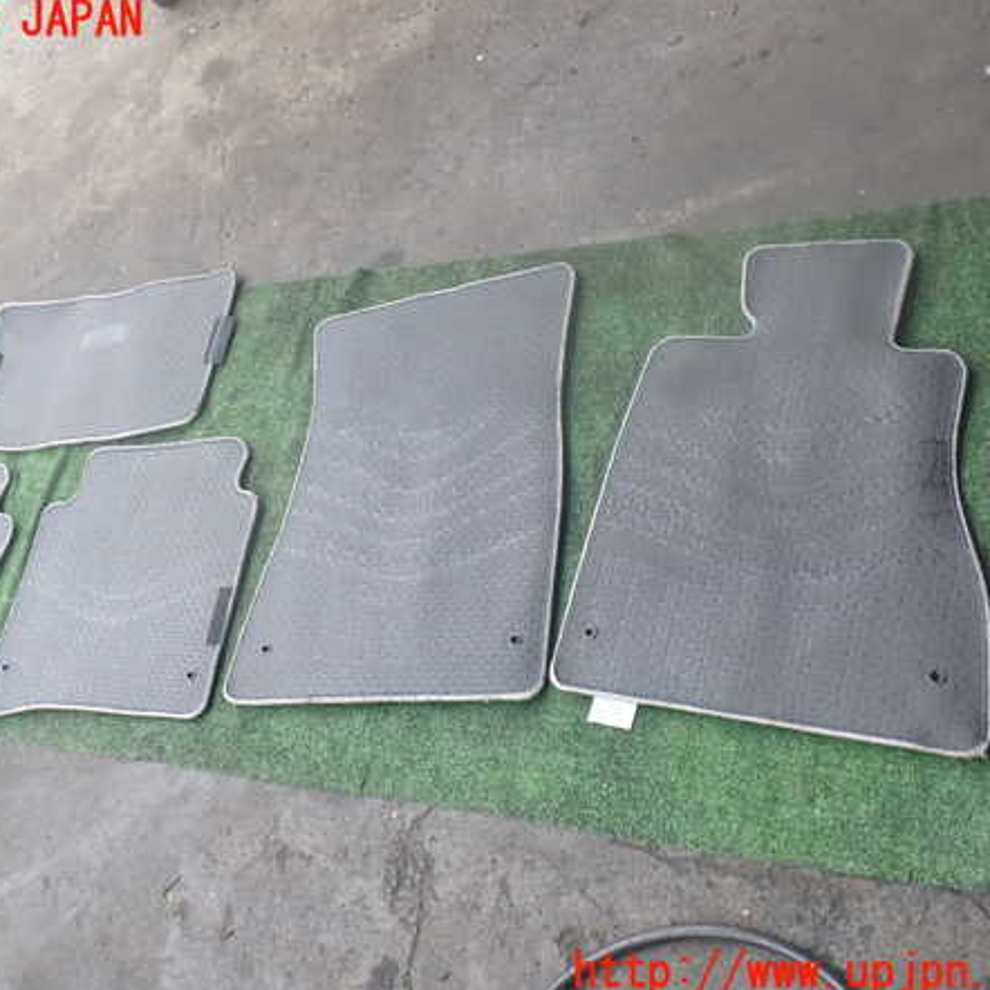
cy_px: 497
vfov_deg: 46.0
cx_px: 408
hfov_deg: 45.9
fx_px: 1165
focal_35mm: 36
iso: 100
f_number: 3.2
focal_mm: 5.4
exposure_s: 1/125
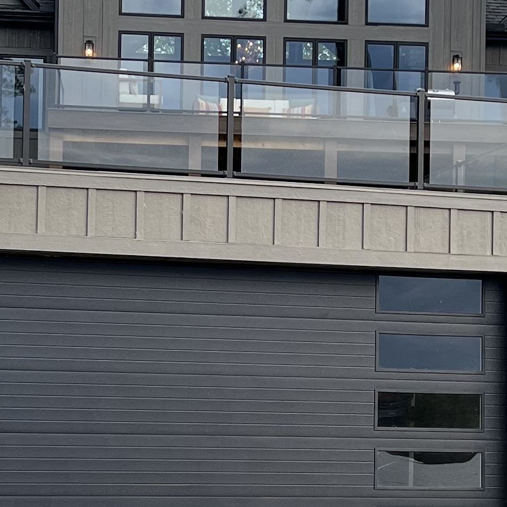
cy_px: 297
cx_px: 287
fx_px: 1707
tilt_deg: +3.7
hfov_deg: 16.9
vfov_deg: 16.9
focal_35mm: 103
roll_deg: -1.2
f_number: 1.5
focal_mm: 5.7
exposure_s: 1/887
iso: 50
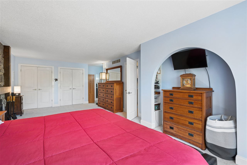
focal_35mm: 16
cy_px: 82
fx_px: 110
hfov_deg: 96.7
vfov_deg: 73.7
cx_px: 124
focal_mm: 16
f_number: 8
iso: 400
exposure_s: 1/20
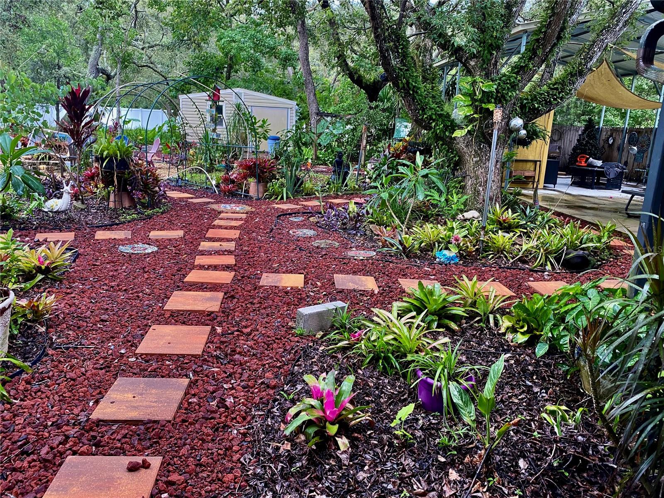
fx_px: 499
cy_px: 249
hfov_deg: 67.3
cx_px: 332
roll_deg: -2.7
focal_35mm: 26
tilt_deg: -15.0
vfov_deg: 53.1
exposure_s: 1/75
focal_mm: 4.25
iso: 125
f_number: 1.8
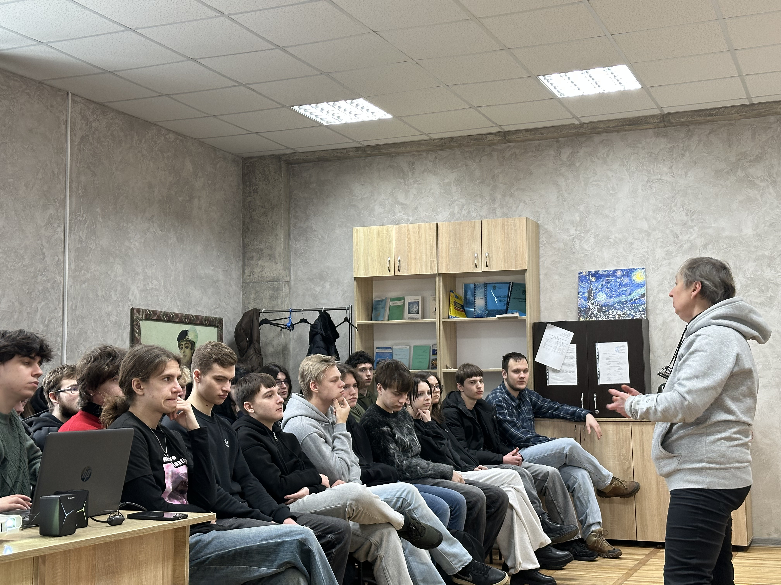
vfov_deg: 30.3
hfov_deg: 39.7
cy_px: 292
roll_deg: +1.1
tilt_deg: +5.4
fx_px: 1083
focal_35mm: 48
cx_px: 390
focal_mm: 6.86
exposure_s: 1/50
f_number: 1.78
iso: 160
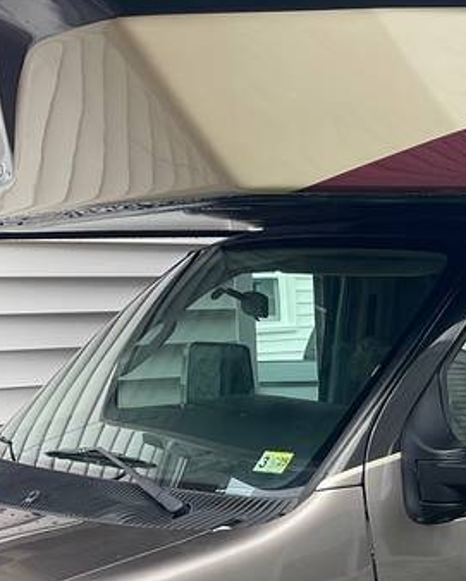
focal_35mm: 75
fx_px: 1291
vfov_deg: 25.2
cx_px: 812
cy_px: 388
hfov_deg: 17.2
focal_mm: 4.2
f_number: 1.6
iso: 32
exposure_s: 1/419
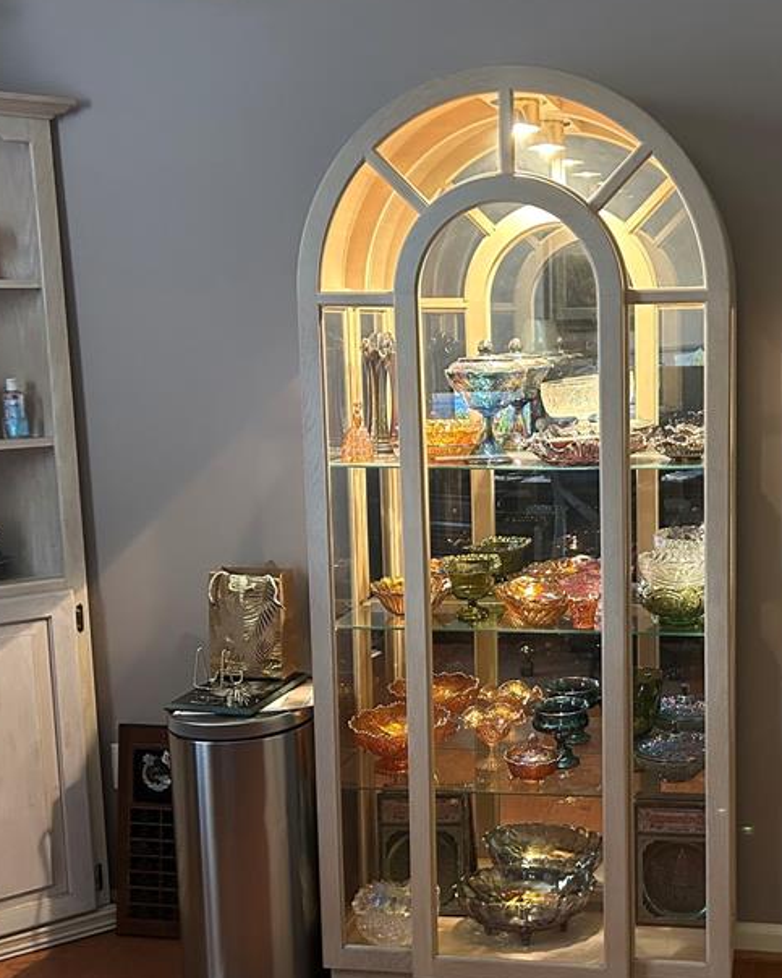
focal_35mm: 43
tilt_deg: -8.2
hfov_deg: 33.9
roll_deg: +1.1
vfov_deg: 42.9
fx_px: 1244
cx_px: 625
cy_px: 495
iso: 500
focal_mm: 5.7
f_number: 1.5
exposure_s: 1/40
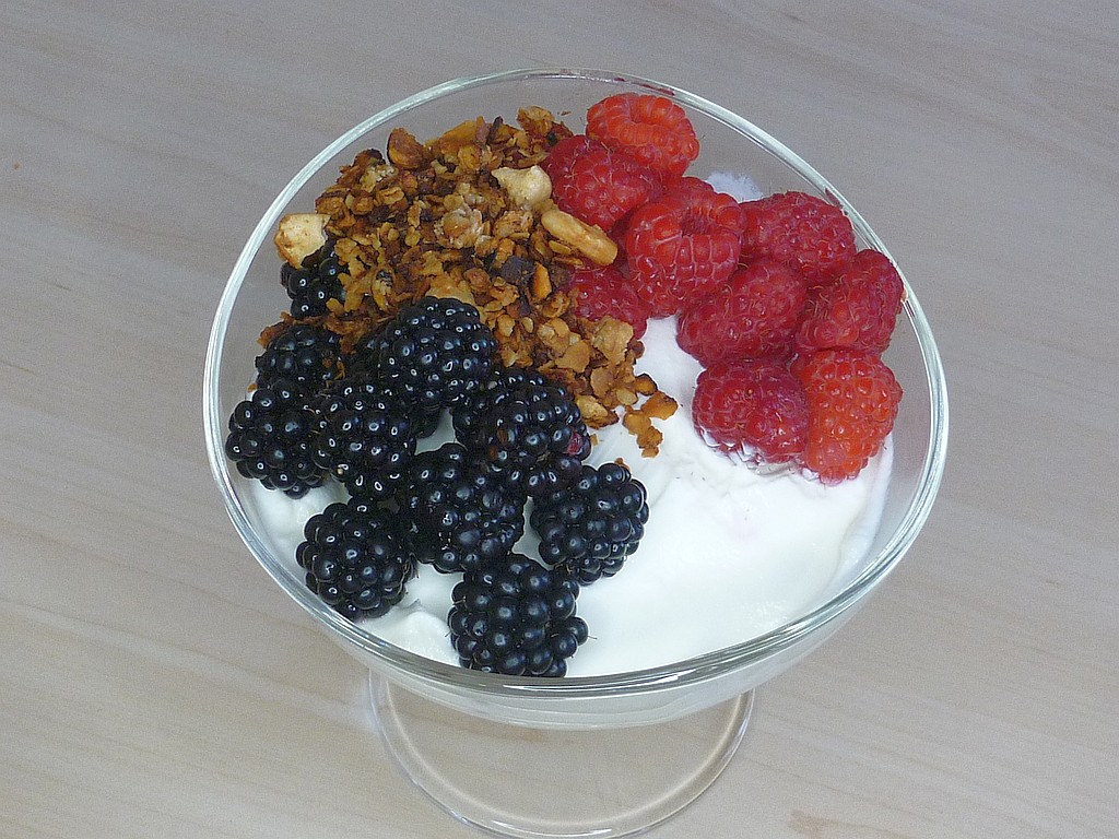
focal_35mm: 79
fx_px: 2554
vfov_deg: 18.7
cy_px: 420
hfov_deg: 24.7
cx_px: 560
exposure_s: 1/40
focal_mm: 7.4
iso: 125
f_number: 3.1
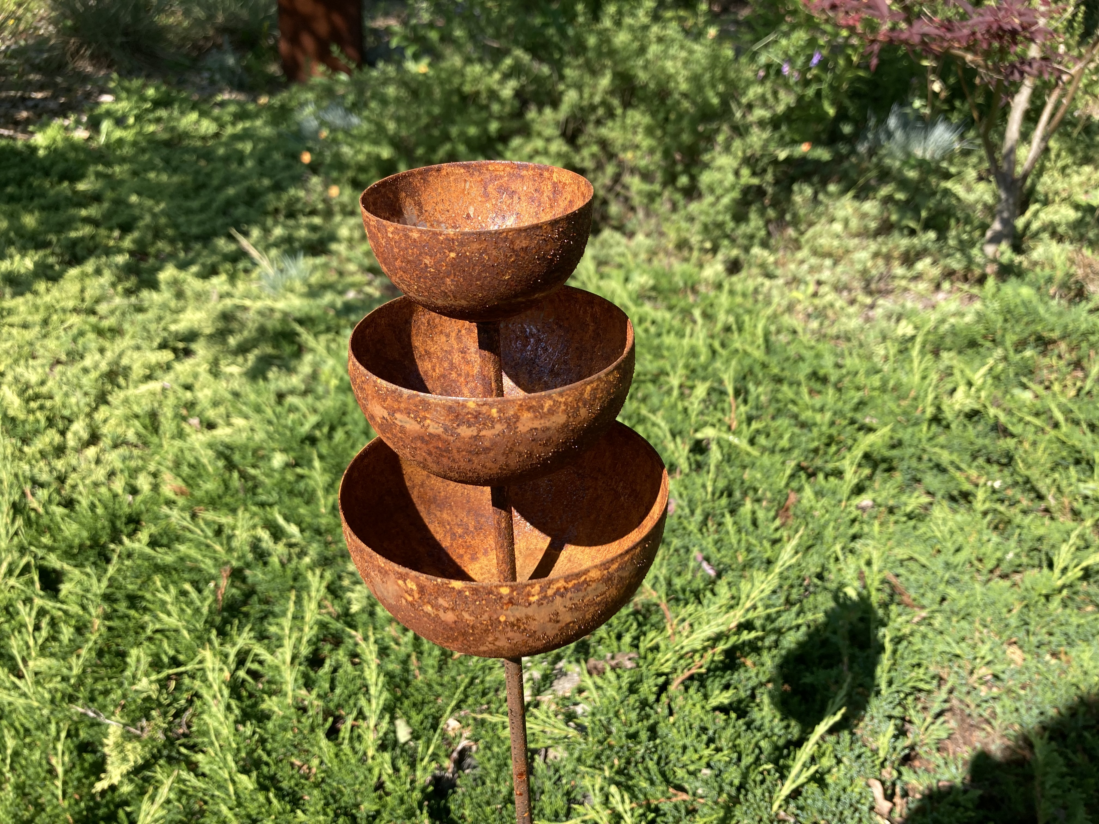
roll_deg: -0.3
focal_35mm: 28
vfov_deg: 49.7
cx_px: 550
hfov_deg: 63.4
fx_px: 889
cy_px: 412
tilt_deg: -31.5
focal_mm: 3.99
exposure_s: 1/883
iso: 20
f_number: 1.8
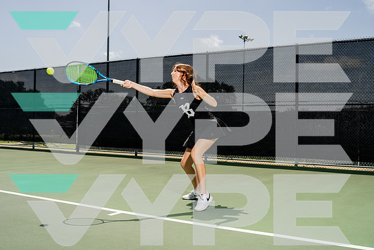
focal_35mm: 35
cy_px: 128
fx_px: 364
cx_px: 183
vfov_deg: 37.9
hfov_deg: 54.4
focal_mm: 30
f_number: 5.6
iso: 100
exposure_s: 1/1000
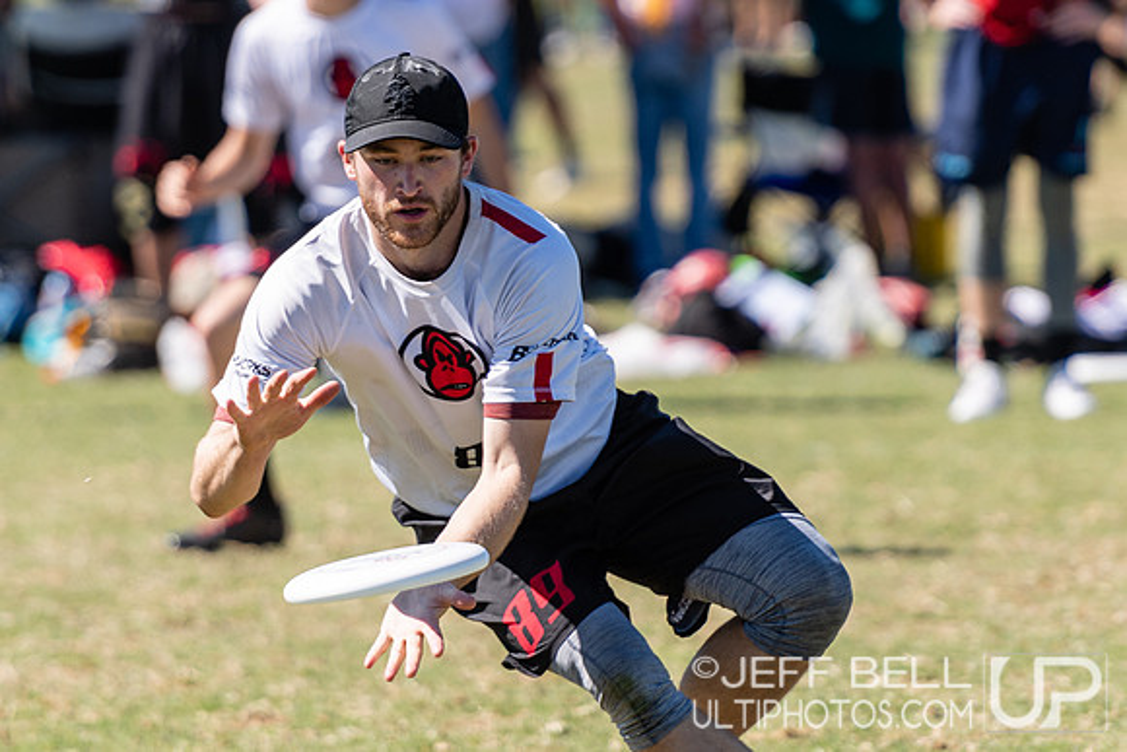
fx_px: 15369
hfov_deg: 4.2
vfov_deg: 2.8
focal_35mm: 491
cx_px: 614
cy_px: 345
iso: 100
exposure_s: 1/2000
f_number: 2.8
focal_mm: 200
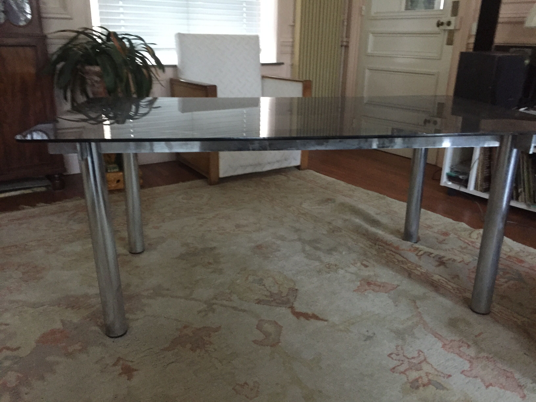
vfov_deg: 48.2
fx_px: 449
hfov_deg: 61.7
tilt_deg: -19.0
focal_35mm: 29
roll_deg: -1.3
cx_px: 268
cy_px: 201
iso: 320
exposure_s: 1/17
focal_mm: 4.15
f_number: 2.2
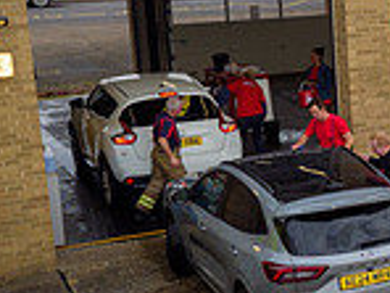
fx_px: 1059
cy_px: 149
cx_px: 696
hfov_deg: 17.2
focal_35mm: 94
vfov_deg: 15.7
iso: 200
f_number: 2.8
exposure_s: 1/1000
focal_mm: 12
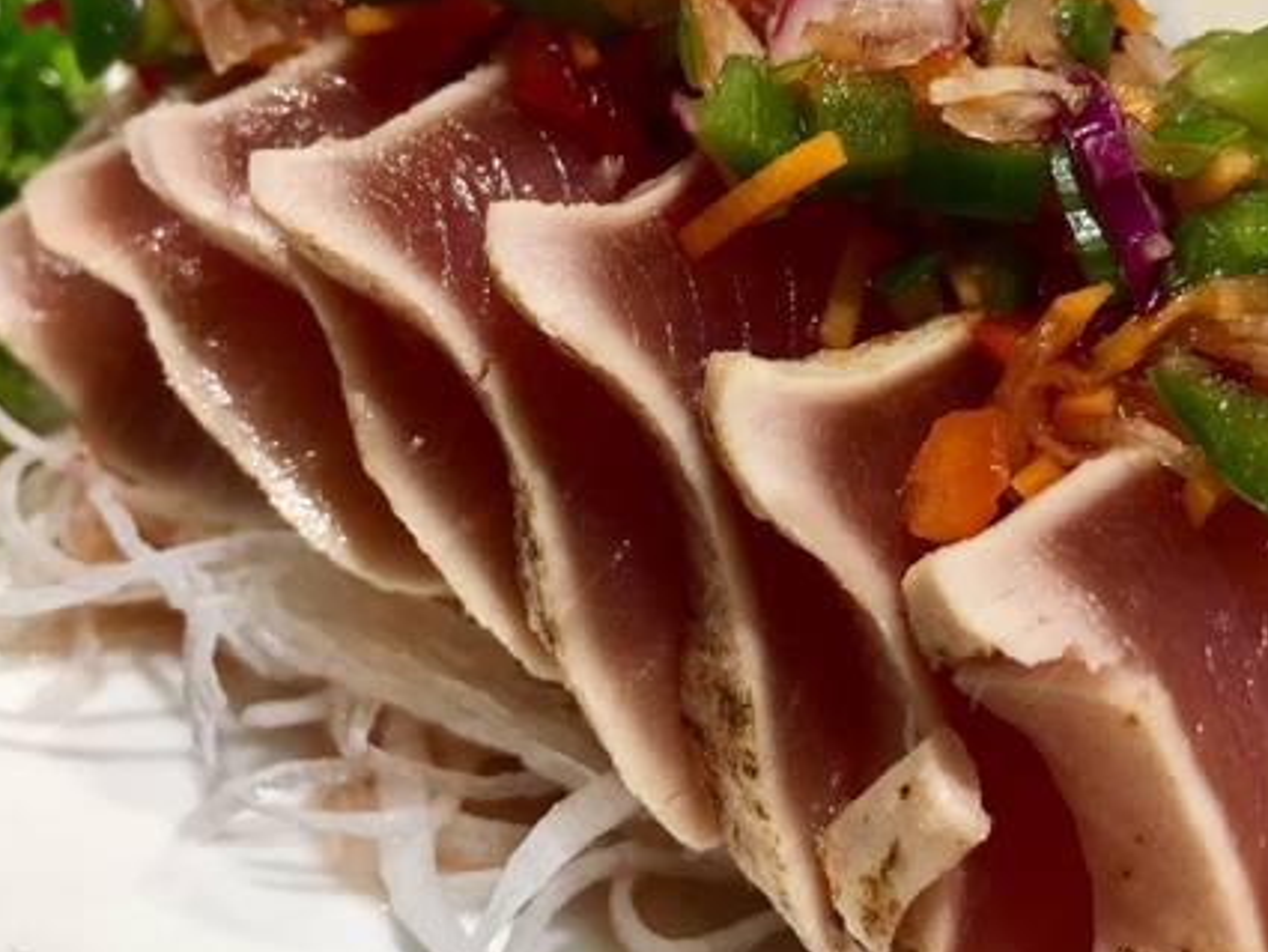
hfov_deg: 46.7
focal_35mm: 40
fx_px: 1466
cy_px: 406
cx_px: 695
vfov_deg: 35.9
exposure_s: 1/30
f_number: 2.2
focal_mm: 4.15
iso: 40
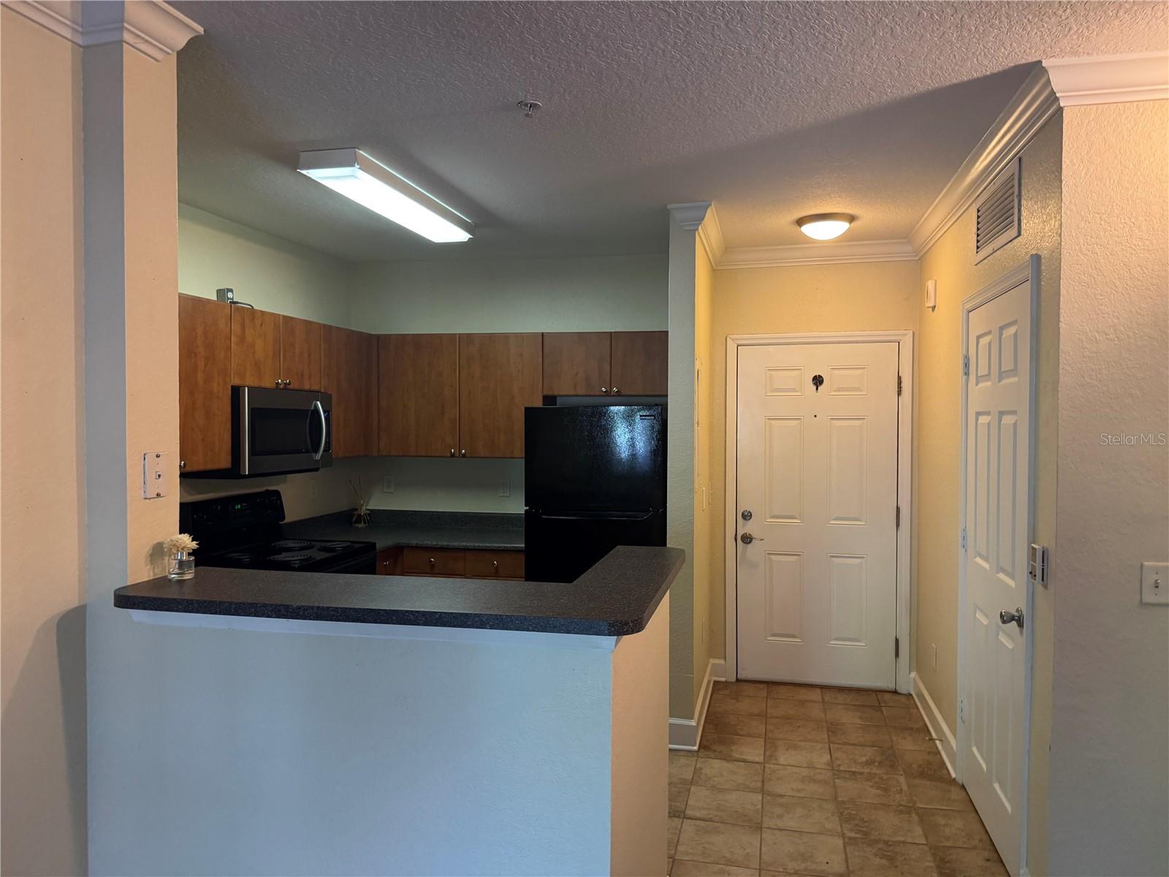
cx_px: 584
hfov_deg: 71.6
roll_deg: -0.8
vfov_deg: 56.8
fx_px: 810
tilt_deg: -1.7
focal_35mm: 24
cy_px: 438
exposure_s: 1/60
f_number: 1.78
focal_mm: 6.76
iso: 500
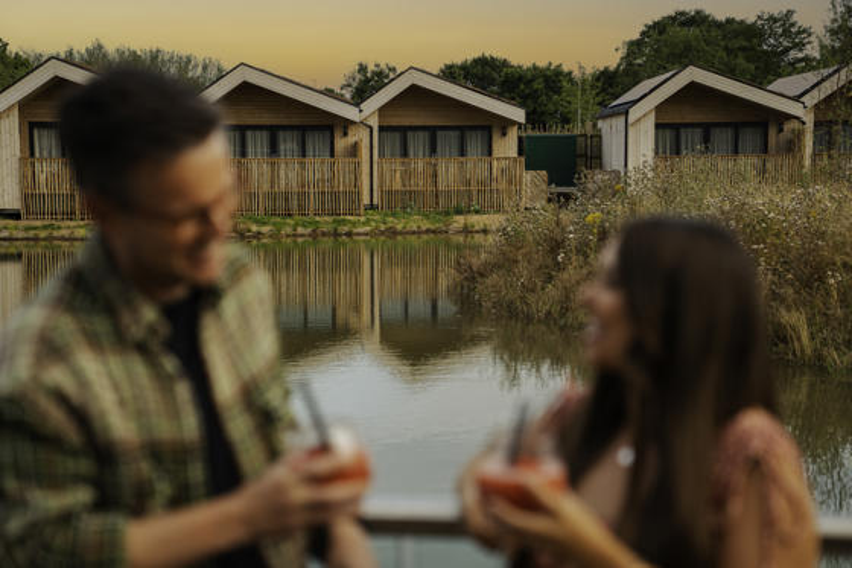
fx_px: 1609
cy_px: 284
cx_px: 426
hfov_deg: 29.7
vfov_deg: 20.0
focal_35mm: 68
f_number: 2.8
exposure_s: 1/160
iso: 100
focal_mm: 68
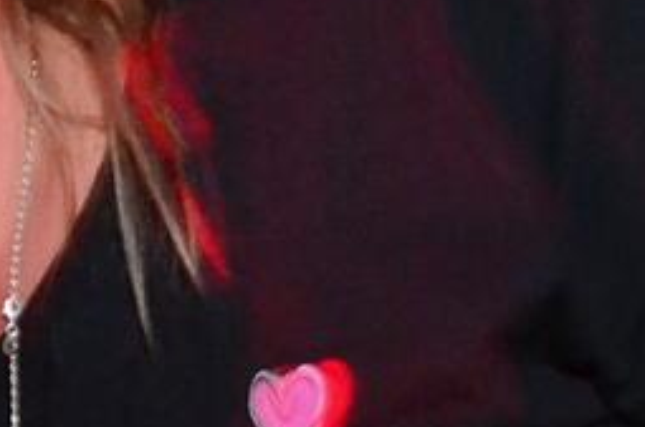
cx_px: -635
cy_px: 177
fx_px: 2846
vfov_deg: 8.6
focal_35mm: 159
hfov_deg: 11.6
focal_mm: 25
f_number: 5.6
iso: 3200
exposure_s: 1/25
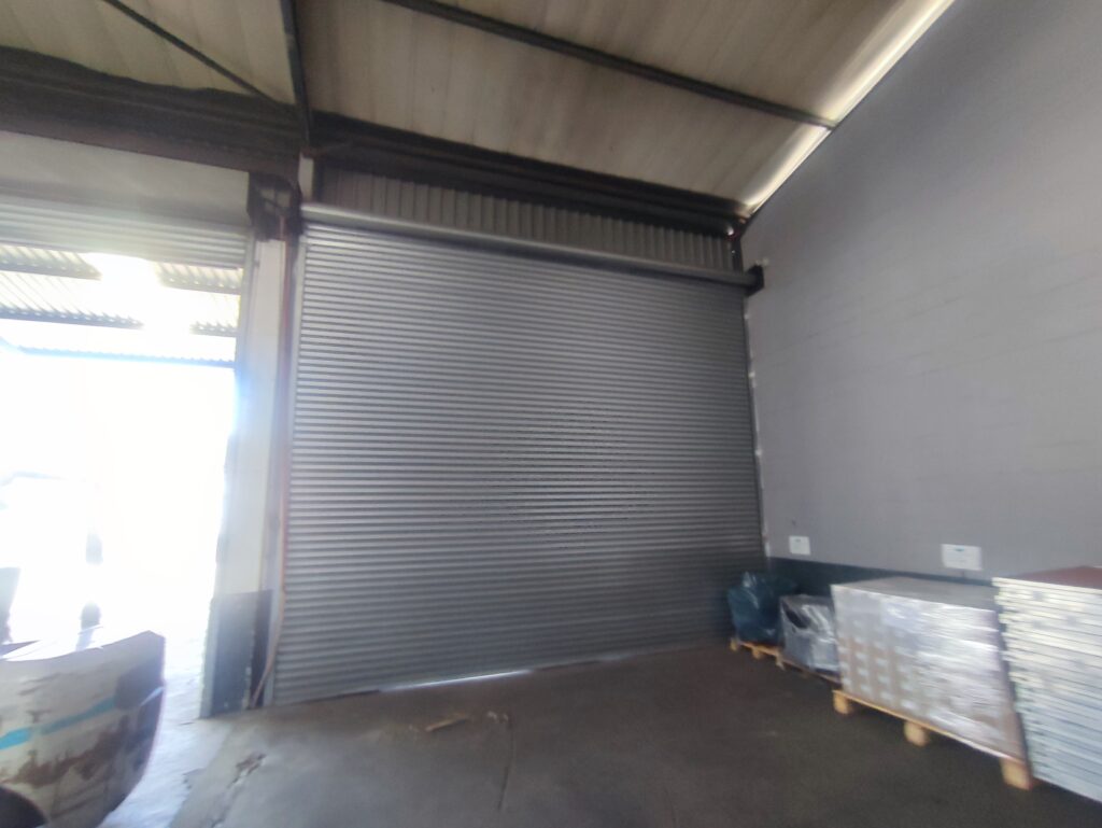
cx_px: 551
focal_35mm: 16
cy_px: 414
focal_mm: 1.65
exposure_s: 1/50
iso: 97
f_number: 2.2
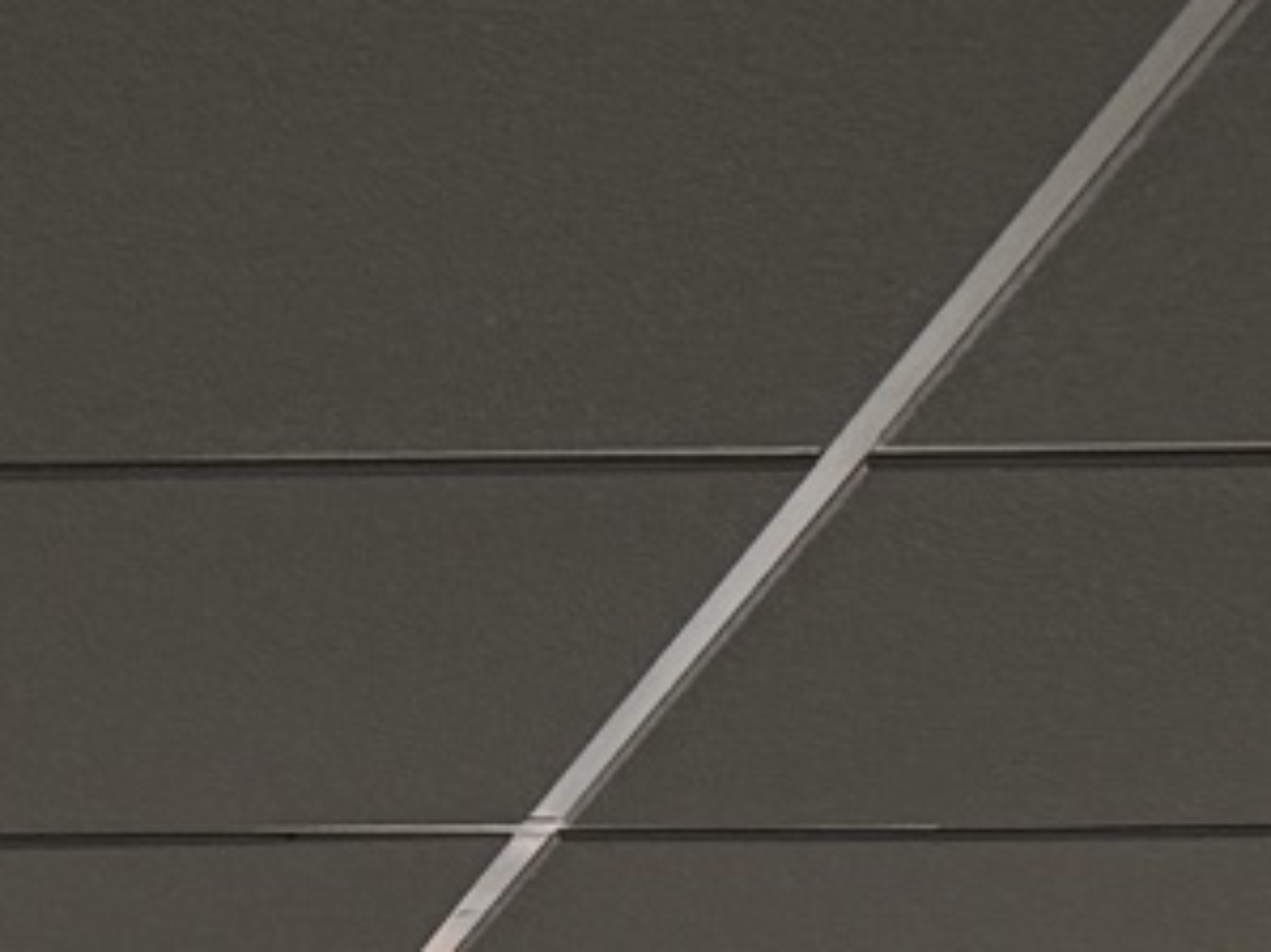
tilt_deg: +2.2
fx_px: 5652
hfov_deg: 11.4
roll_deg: -0.7
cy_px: 2520
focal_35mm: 154
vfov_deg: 8.5
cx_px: -1356
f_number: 1.78
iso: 80
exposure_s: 1/765
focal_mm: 6.76
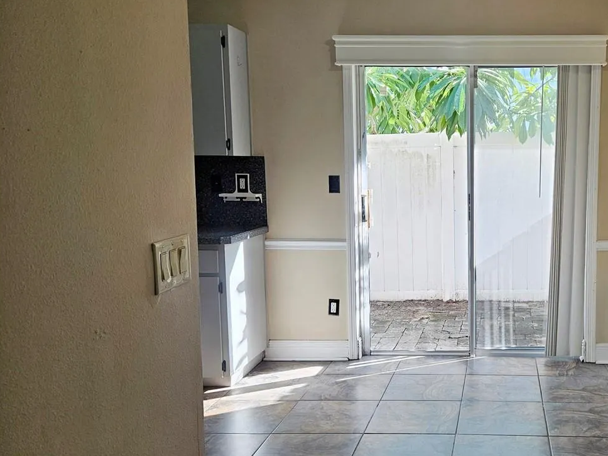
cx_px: 496
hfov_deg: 46.2
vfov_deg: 37.7
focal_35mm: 38
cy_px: 244
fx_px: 667
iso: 50
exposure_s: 1/120
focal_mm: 5.4
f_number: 1.8
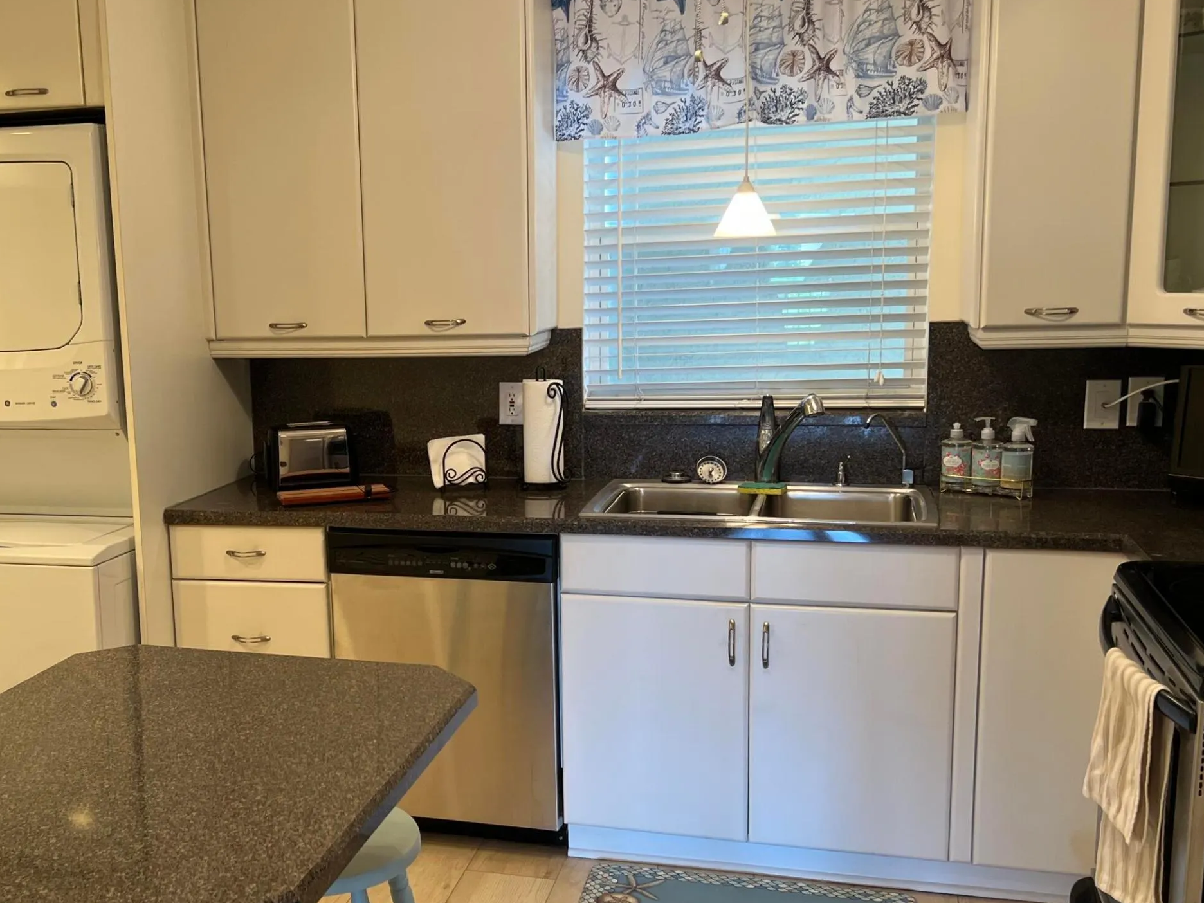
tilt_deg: -10.1
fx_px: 1391
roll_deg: +1.4
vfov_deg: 35.9
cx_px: 390
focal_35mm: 40
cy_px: 489
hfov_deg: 46.0
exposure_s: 1/60
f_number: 1.5
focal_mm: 5.7
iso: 64
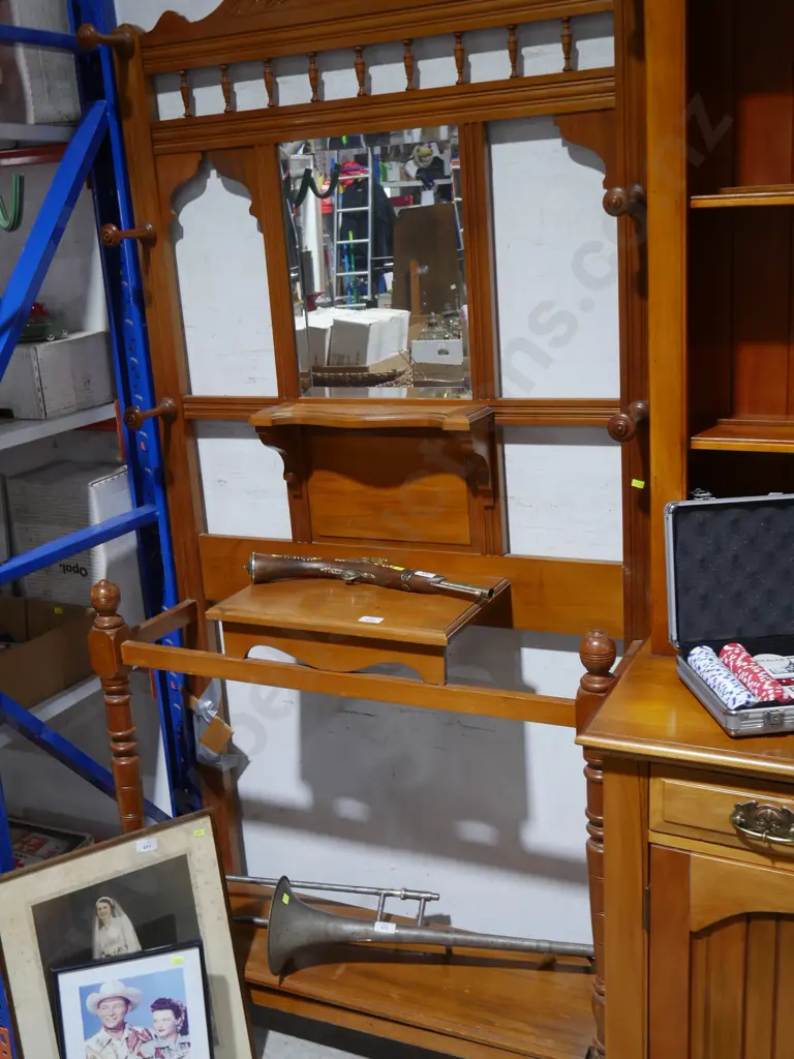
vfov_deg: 49.0
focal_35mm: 38
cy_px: 530
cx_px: 397
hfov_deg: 37.7
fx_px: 1162
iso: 500
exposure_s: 1/60
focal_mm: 19
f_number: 4.1
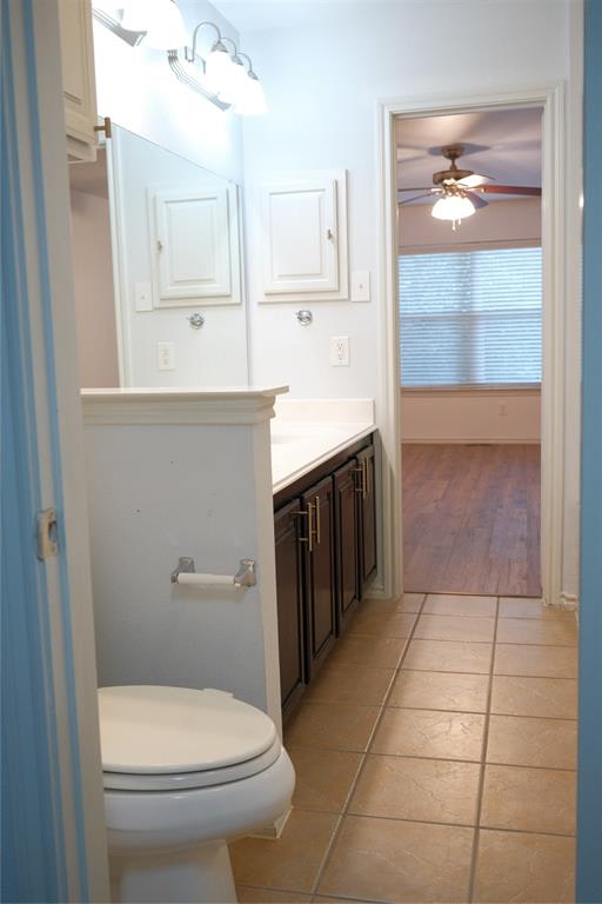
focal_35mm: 35
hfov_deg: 37.9
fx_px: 878
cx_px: 301
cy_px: 452
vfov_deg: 54.4
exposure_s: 1/125
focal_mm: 23
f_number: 2.8
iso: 1000
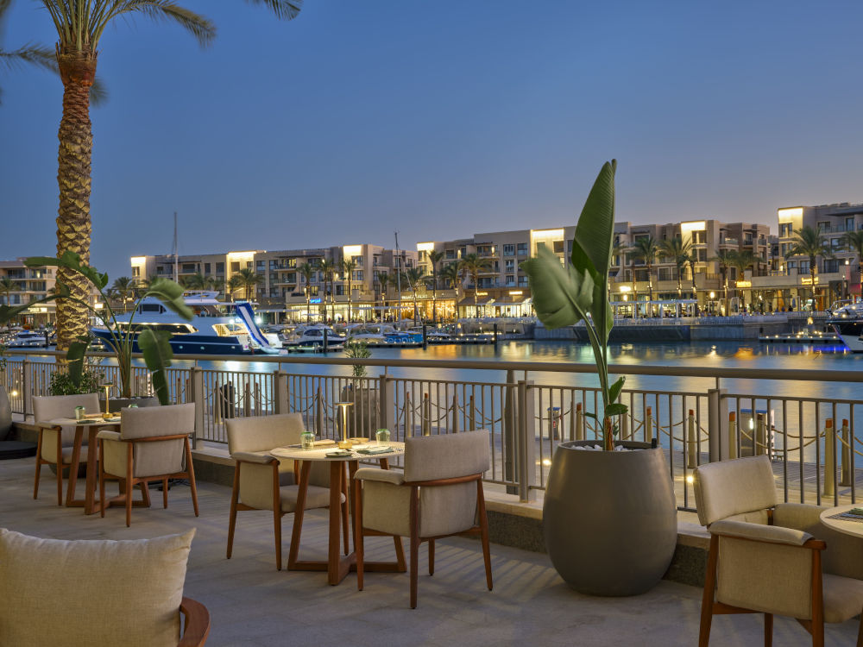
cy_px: 324
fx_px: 1047
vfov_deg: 34.3
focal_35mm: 42
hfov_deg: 44.8
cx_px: 432
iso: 200
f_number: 14
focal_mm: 52.7
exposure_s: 3
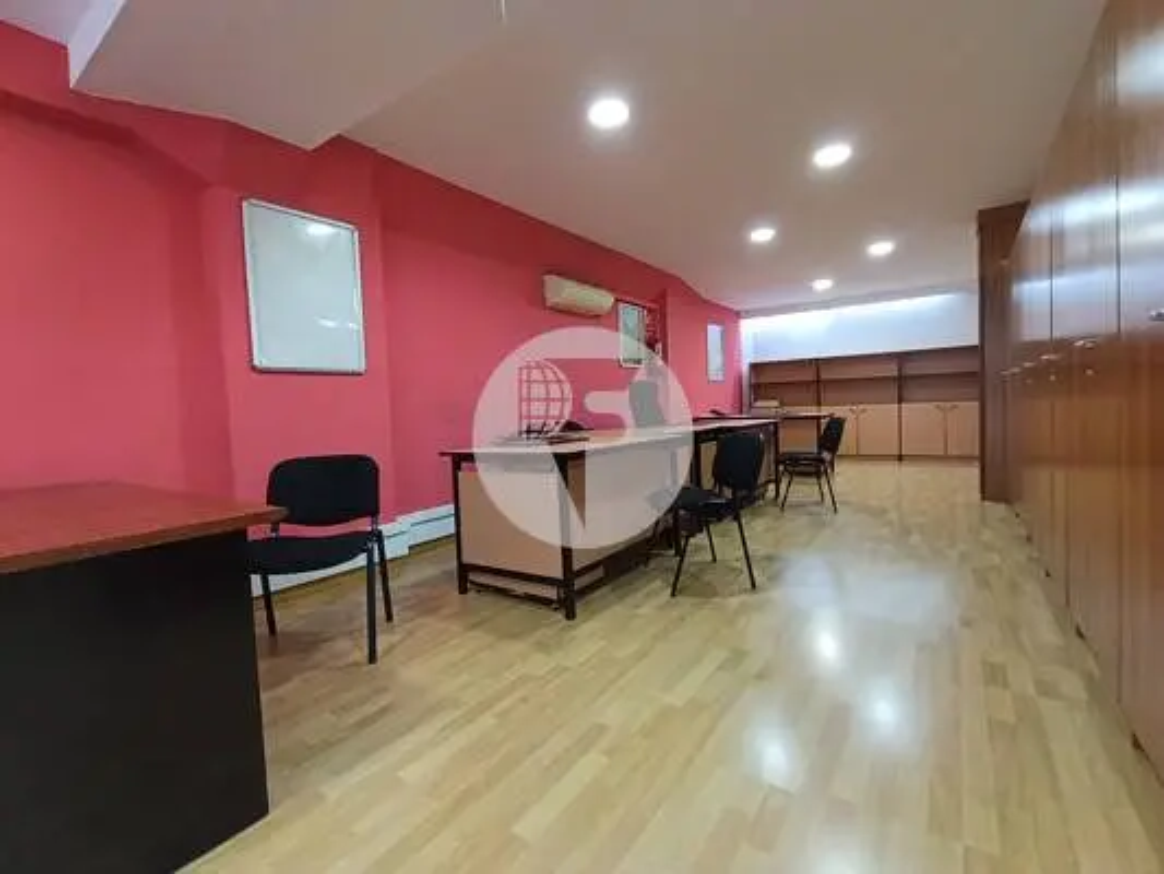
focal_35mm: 15
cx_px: 582
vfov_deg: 81.8
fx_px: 505
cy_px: 437
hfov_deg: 98.2
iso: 500
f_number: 2.2
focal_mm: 1.65
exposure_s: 1/33.3
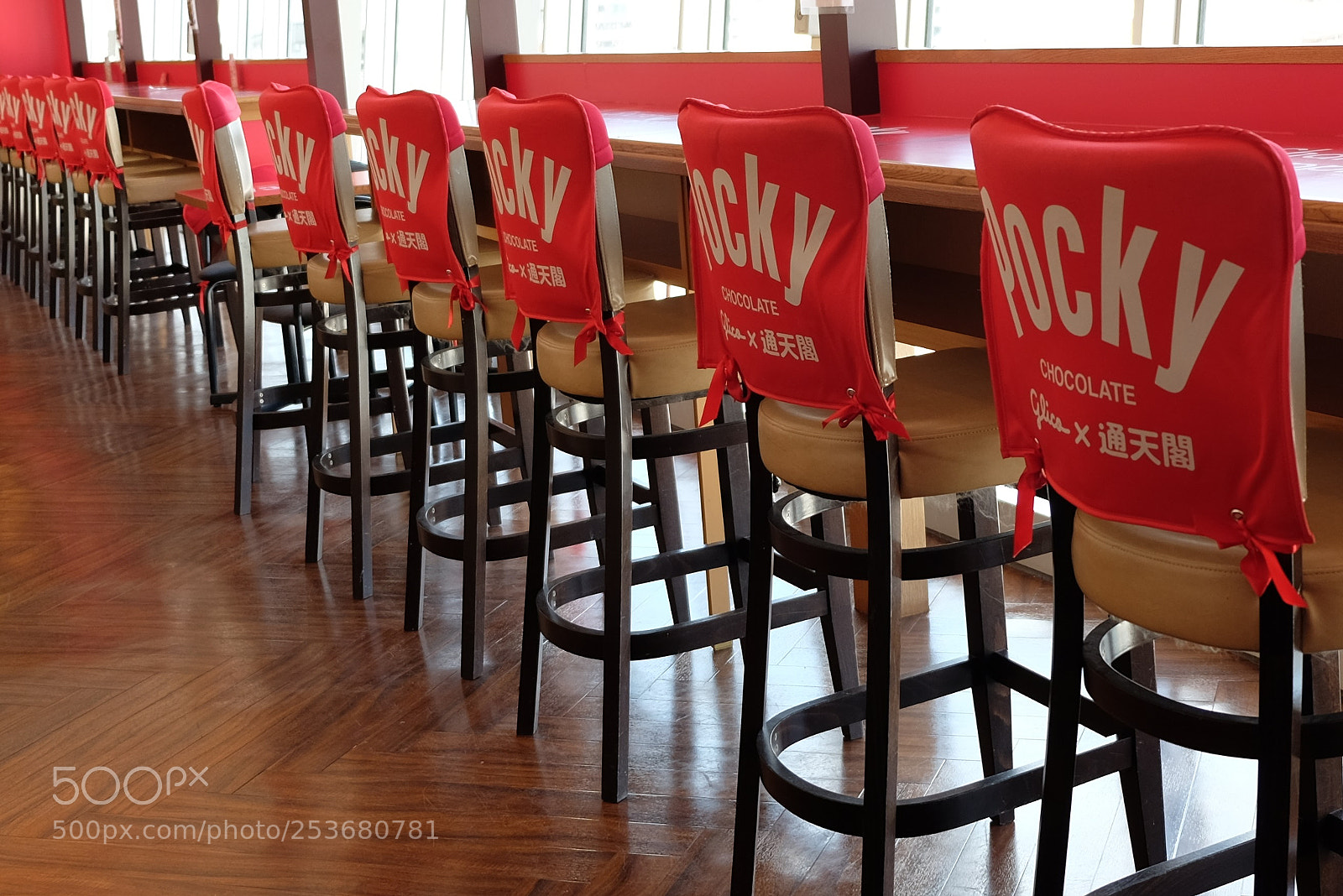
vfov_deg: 48.0
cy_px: 448
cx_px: 672
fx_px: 1008
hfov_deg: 67.4
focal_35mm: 27
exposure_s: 1/105
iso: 200
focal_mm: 18
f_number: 2.8
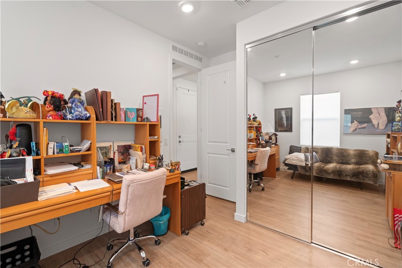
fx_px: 179
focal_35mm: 16
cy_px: 134
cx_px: 201
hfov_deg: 96.7
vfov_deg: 73.8
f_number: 6.3
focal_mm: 16
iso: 1600
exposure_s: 1/20
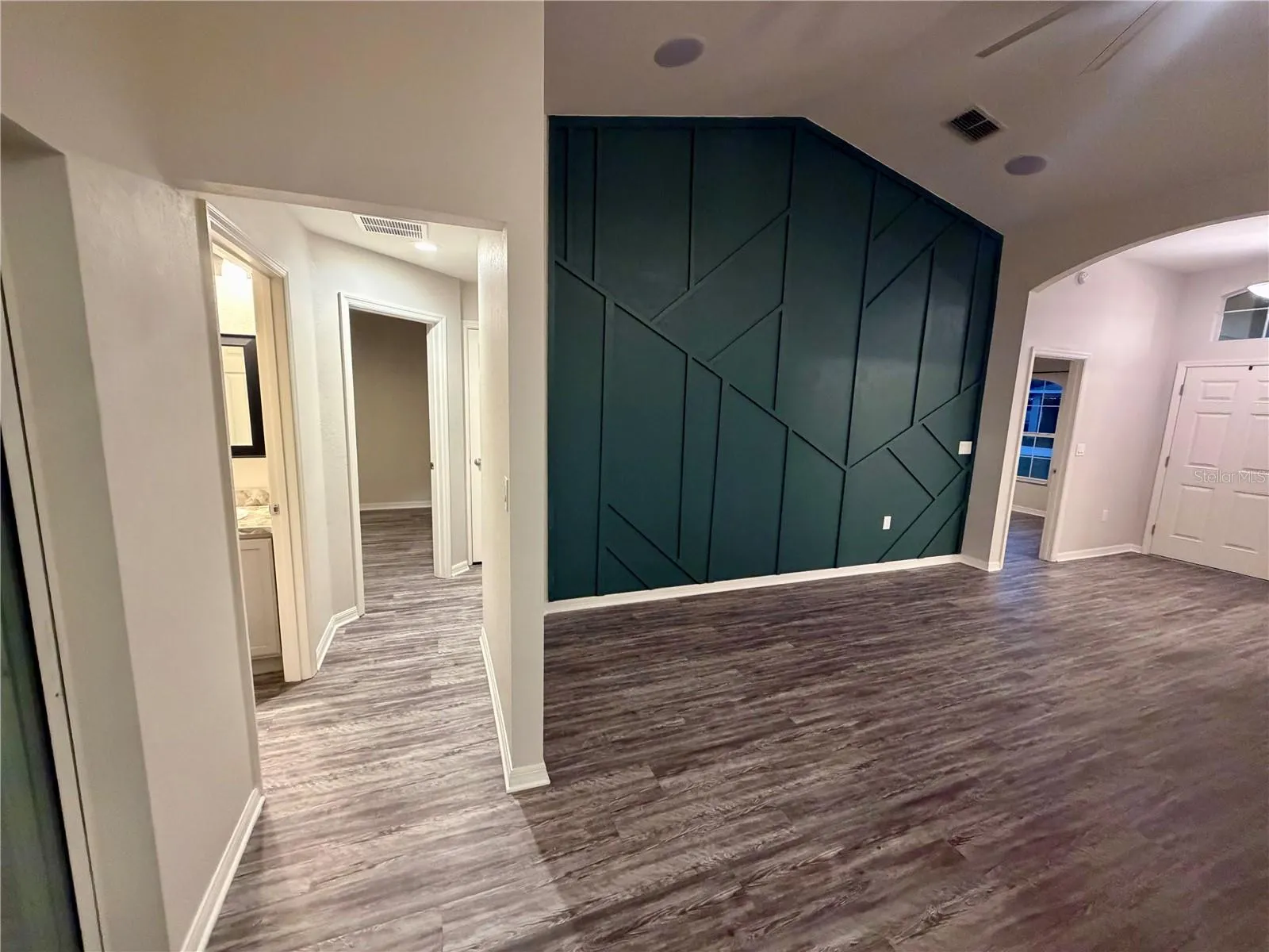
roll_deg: -0.6
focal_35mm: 14
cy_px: 476
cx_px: 634
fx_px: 513
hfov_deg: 102.1
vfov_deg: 85.7
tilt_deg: -8.9
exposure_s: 1/60
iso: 800
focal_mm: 2.22
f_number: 2.2
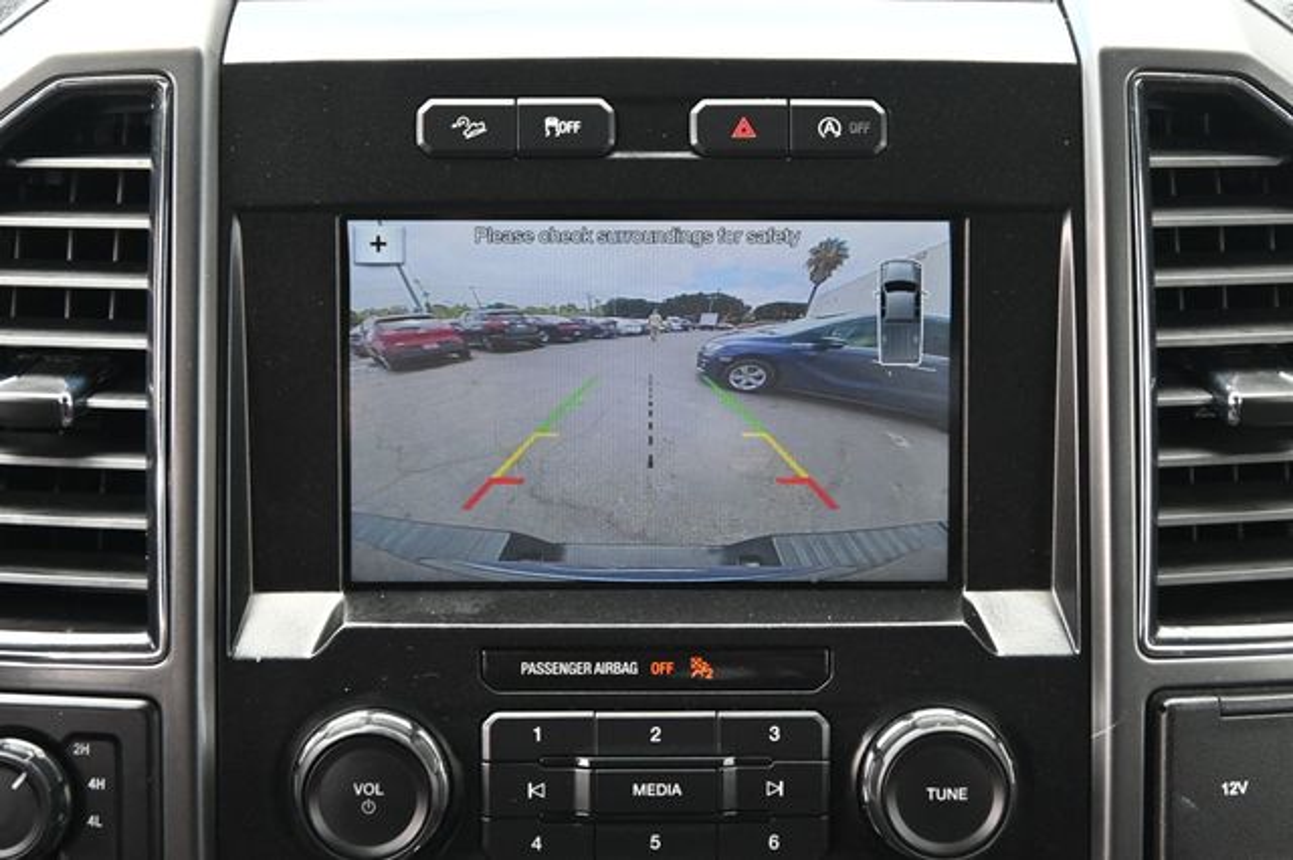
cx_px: 646
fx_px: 2692
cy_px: 430
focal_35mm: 75
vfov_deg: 18.2
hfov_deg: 27.0
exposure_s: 1/125
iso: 1800
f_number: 6.3
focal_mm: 50
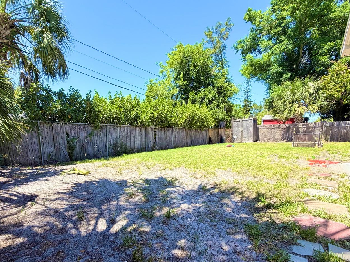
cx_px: 157
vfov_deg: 70.6
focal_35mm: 18
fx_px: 182
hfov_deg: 87.5
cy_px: 162
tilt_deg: -9.2
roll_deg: +1.1
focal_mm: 2.22
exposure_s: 1/664
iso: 40
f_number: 2.2
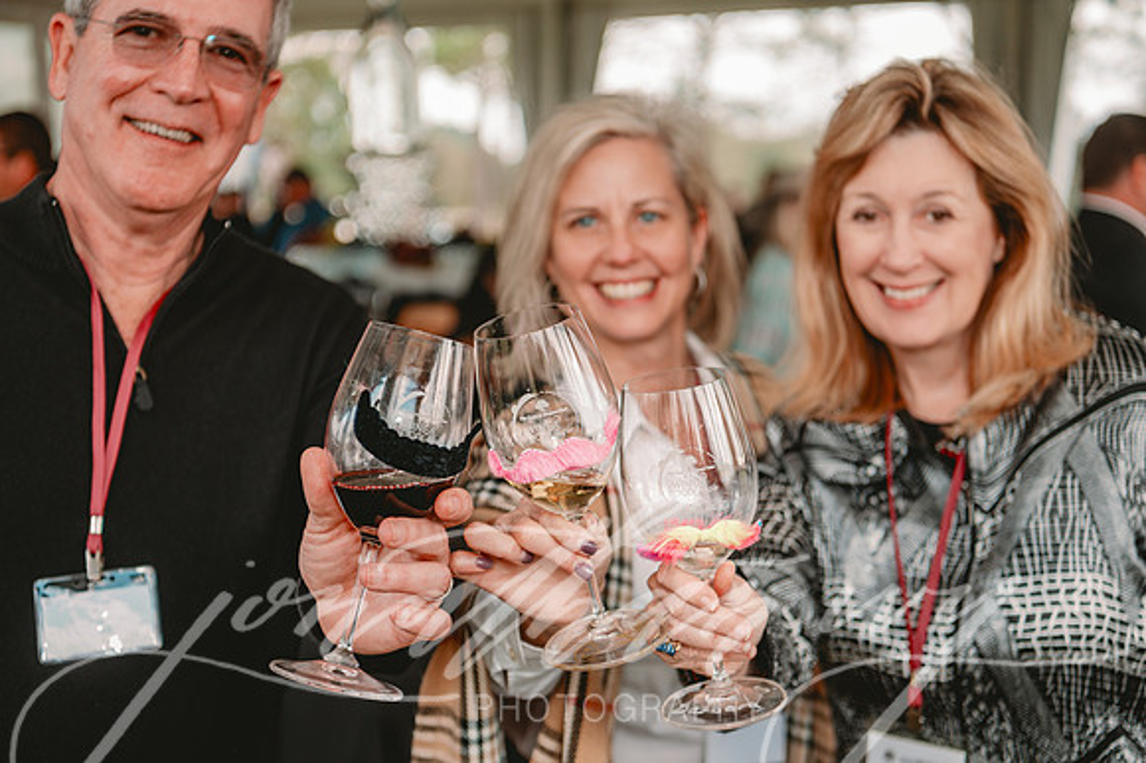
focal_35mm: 58
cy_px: 382
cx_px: 573
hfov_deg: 34.5
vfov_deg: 23.4
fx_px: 1845
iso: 250
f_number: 3.5
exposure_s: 1/200
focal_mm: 58
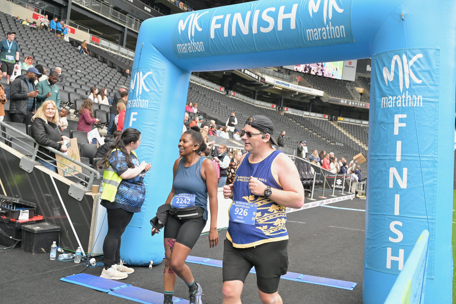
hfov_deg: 51.9
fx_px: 469
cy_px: 152
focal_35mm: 37
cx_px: 228
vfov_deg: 35.9
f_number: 6.3
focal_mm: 37
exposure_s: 1/1250
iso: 6400
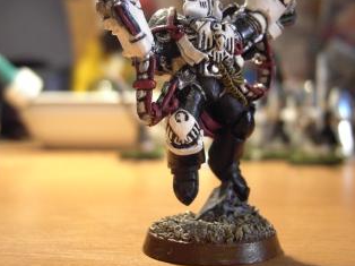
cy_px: 97
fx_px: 512
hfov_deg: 38.2
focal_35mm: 50
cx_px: 194
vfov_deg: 28.9
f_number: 2.8
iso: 200
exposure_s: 1/9.09
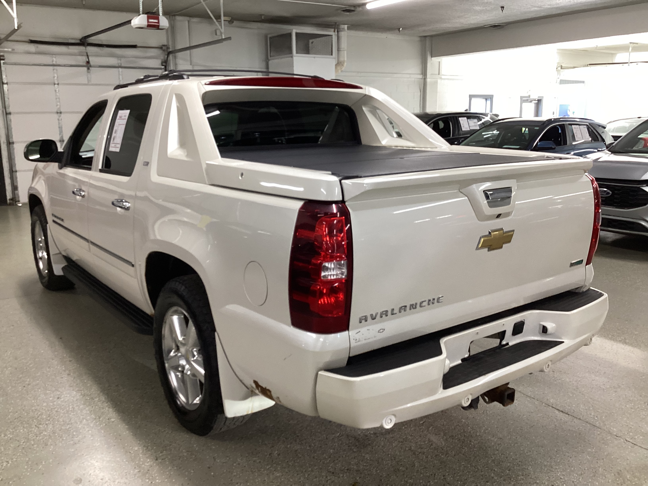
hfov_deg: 58.4
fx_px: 580
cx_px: 324
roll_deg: +0.3
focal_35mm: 31
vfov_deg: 45.4
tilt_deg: -14.2
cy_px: 243
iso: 125
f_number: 2.4
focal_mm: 3.3
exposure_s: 1/50
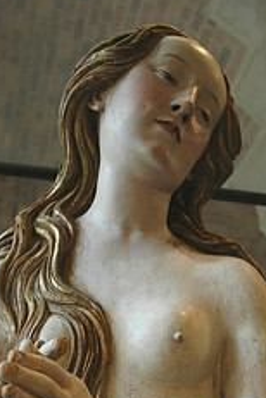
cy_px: 369
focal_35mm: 70
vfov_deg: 27.6
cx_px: 125
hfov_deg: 19.5
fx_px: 776
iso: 640
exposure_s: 1/30
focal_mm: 24
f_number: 3.8
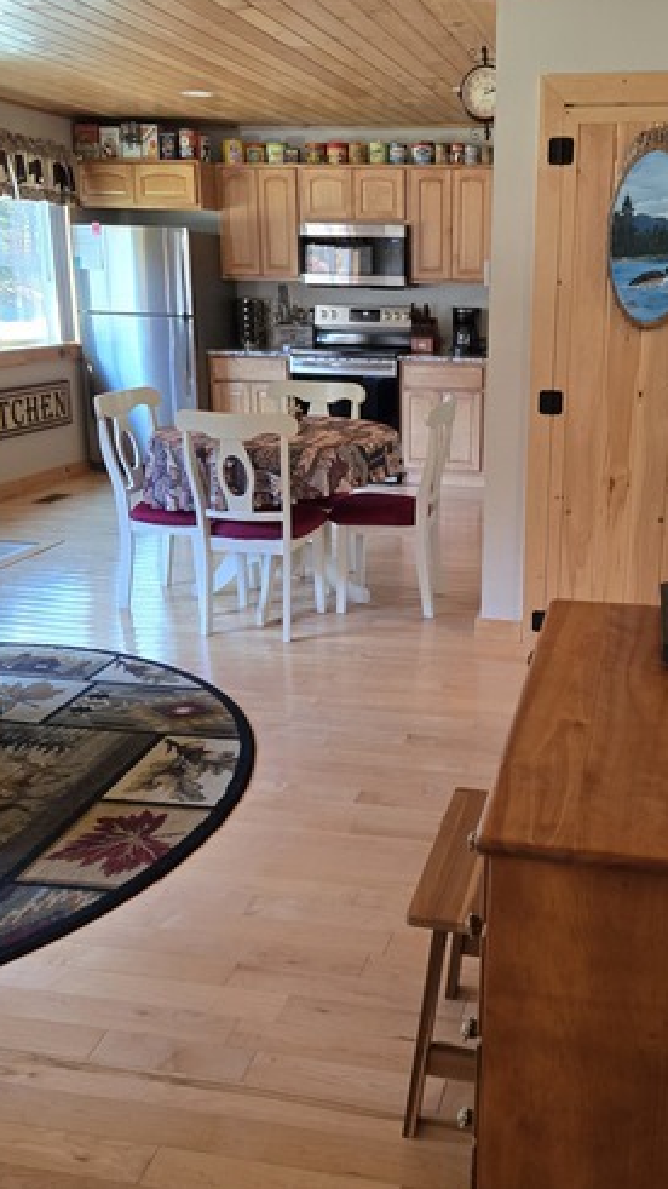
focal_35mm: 34
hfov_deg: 34.2
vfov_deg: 58.0
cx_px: 471
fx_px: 1071
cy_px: 588
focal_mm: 5.4
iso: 400
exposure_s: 1/120
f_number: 1.8
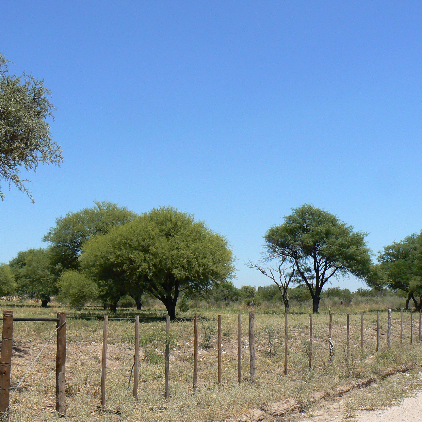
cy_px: 211
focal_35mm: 43
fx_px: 593
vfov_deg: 39.2
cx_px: 177
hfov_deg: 39.1
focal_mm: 6
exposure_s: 1/400
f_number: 5.6
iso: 80
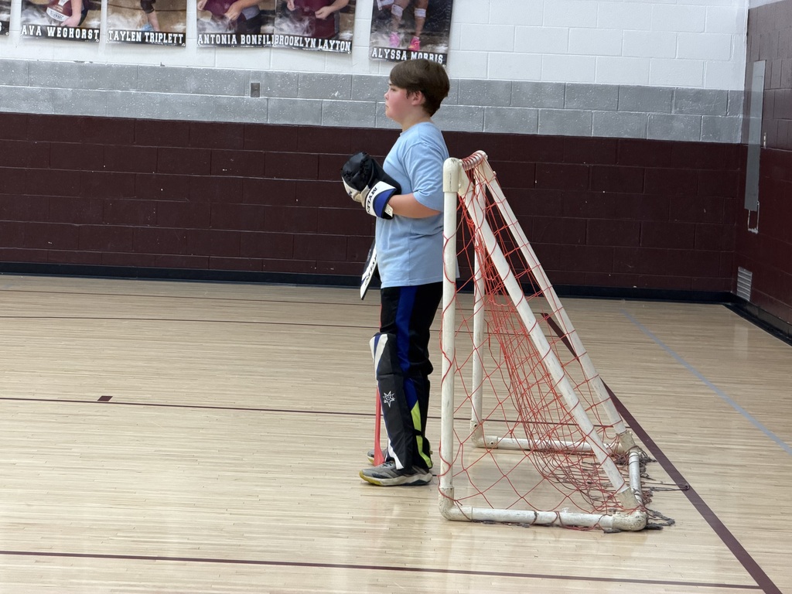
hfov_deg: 19.6
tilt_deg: -3.9
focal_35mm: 100
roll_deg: -2.3
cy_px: 297
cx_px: 396
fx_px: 2288
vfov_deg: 14.8
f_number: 2.8
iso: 400
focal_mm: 16.89
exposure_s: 1/121
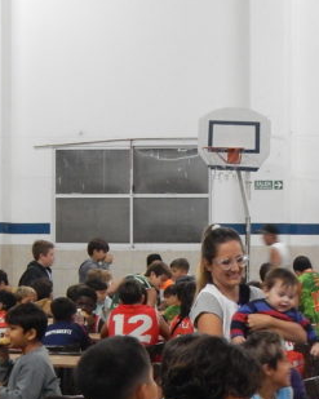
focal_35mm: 119
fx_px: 1405
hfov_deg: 12.7
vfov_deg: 16.0
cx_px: 353
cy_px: 324
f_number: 3.7
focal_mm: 8.6
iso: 800
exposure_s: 1/20
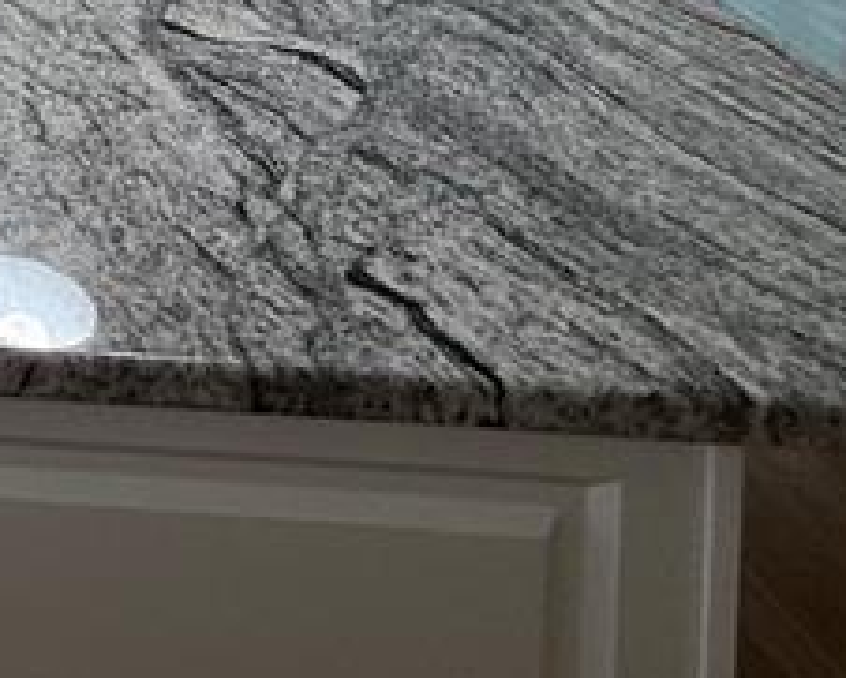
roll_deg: +0.7
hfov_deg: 21.8
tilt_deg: -3.4
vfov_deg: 17.5
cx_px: -599
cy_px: -682
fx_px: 1553
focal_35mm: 62
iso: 80
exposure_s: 1/120
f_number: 2.2
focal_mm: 2.22
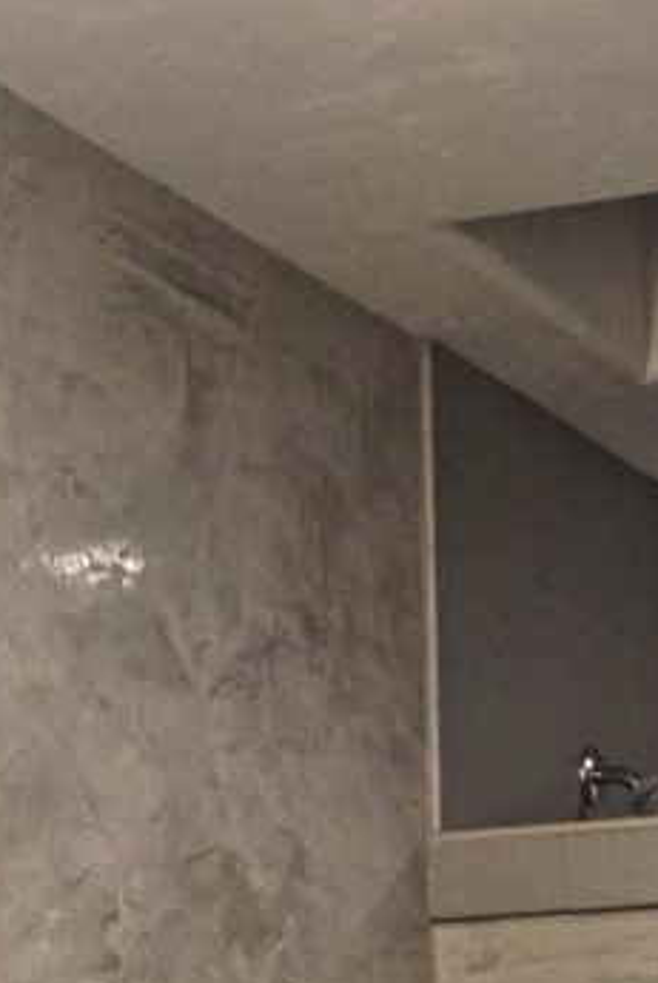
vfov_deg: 14.6
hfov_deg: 11.5
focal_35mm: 119
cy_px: 1866
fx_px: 3262
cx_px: 544
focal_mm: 17
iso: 2500
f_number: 4
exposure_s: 1/160
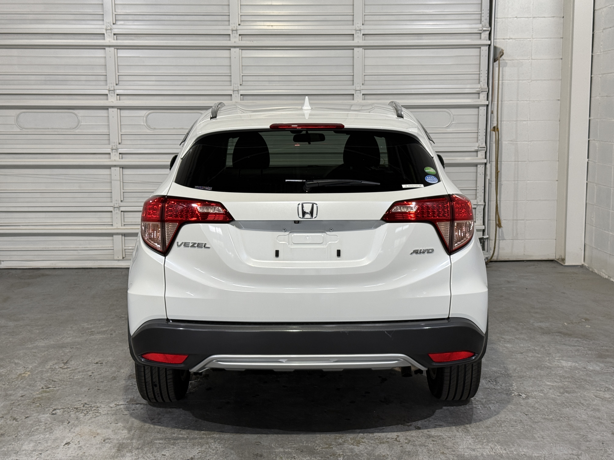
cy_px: 230
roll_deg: +0.4
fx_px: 851
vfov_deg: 30.3
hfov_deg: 39.7
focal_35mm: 48
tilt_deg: -7.3
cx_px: 307
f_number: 1.78
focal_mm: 6.76
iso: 64
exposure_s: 1/60
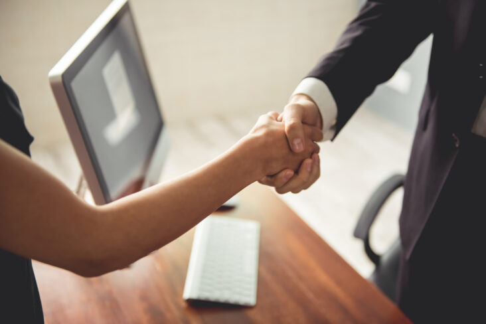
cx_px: 243
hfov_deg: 41.1
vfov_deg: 28.1
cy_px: 162
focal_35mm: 48
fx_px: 648
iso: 800
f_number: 2.8
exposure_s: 1/160
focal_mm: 48
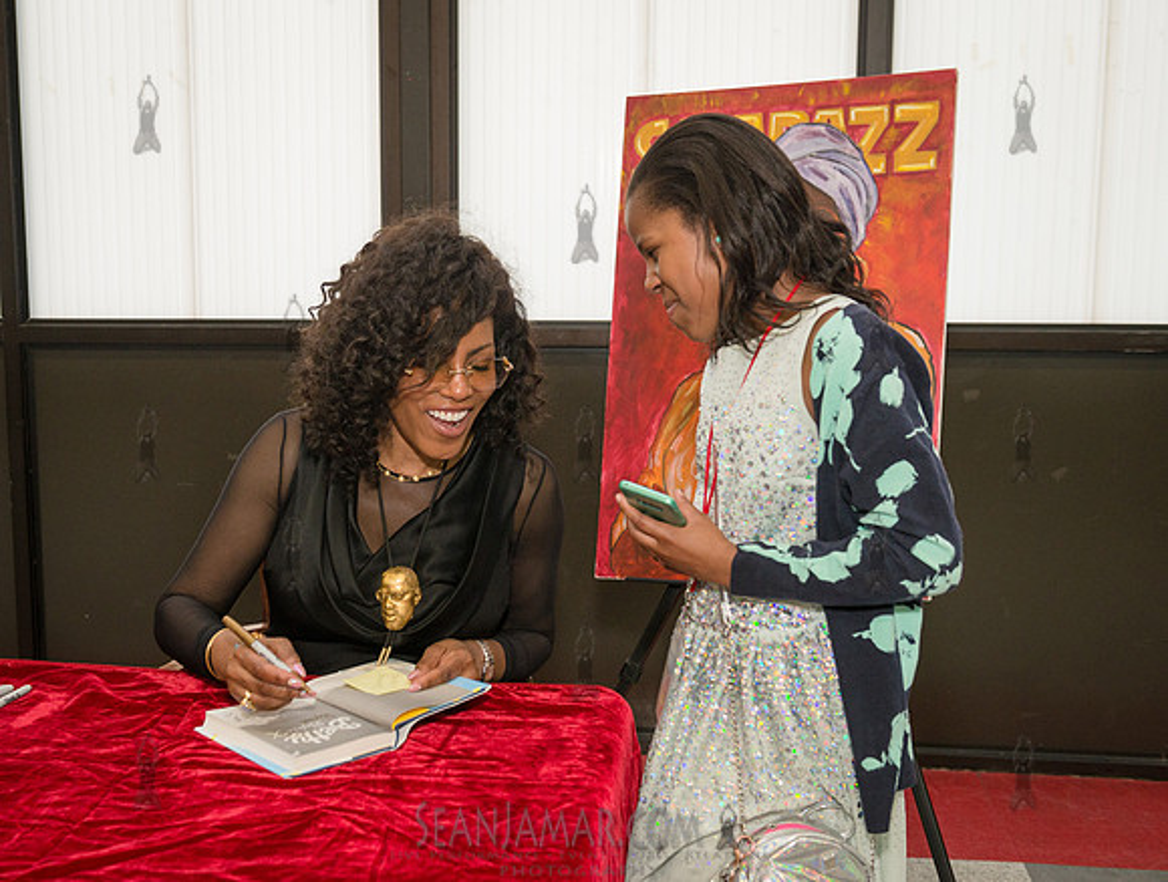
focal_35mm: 44
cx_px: 459
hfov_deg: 42.4
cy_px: 452
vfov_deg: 32.8
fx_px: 1496
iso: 800
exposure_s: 1/400
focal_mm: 38
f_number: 4.5
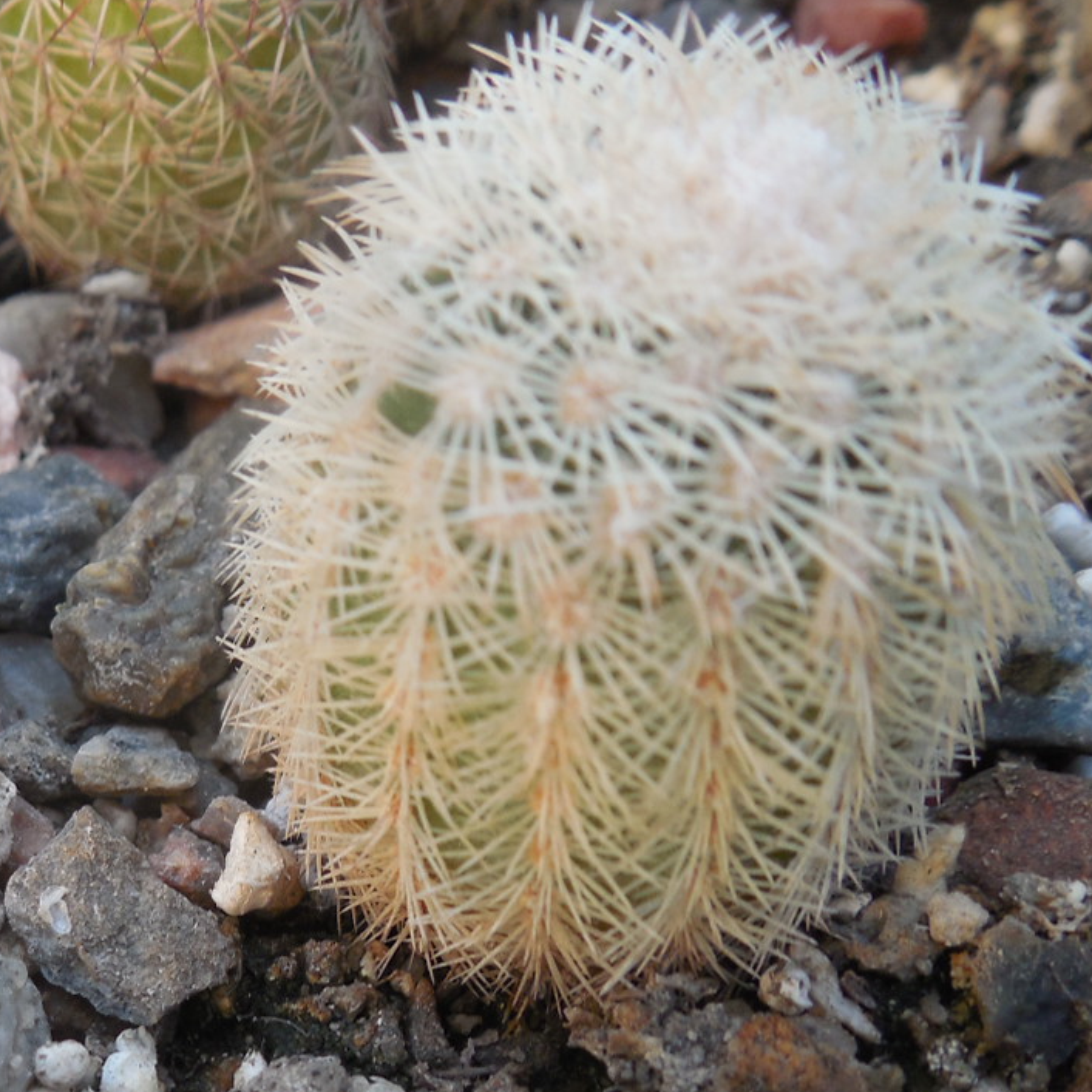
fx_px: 2213
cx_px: 63
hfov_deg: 26.6
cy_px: 819
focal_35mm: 62
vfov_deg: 27.3
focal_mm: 5.6
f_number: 3.6
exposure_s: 1/50
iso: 125
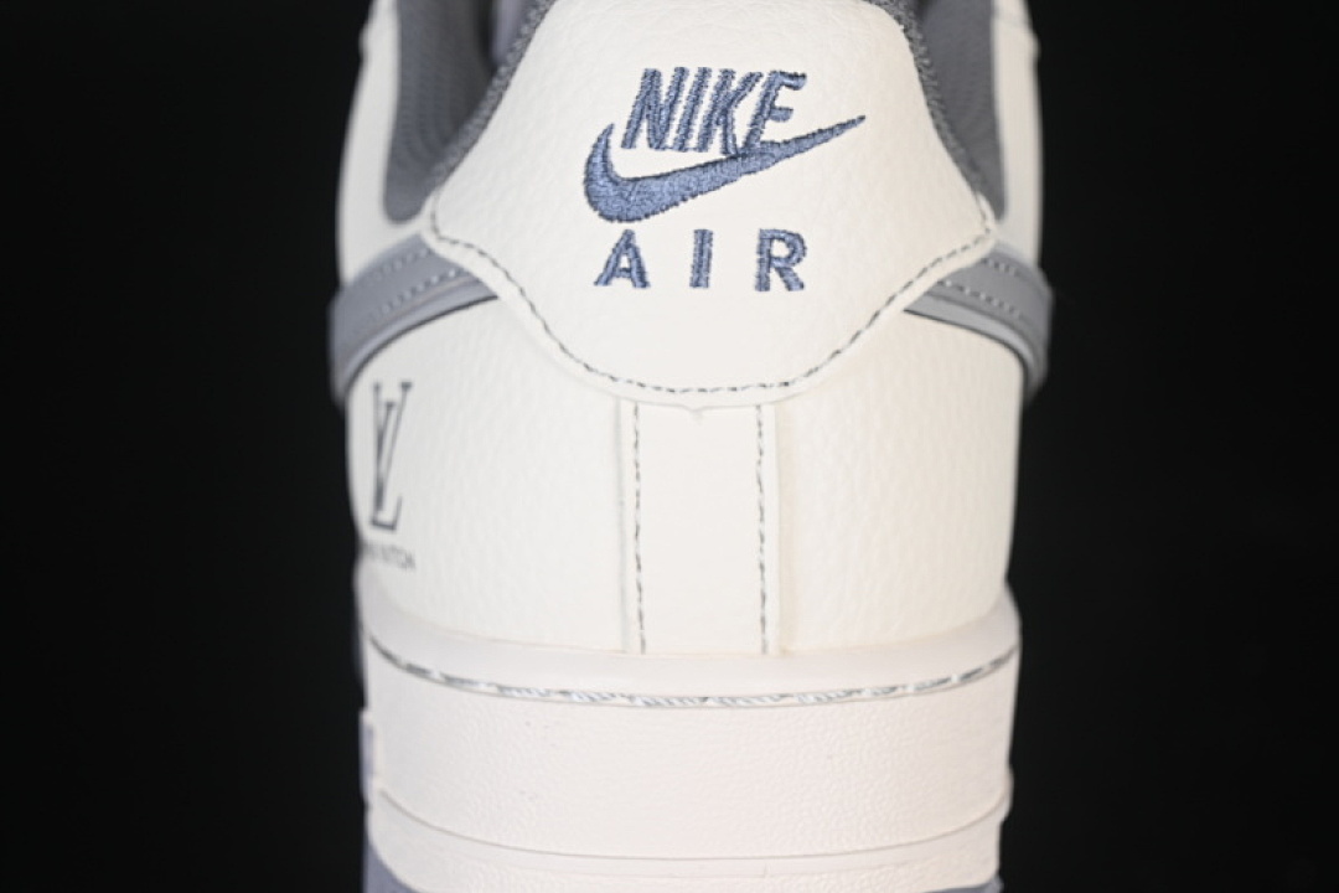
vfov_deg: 18.2
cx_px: 670
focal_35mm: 75
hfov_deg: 27.0
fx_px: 2789
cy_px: 446
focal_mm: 50
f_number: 7.1
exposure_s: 1/80
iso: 160
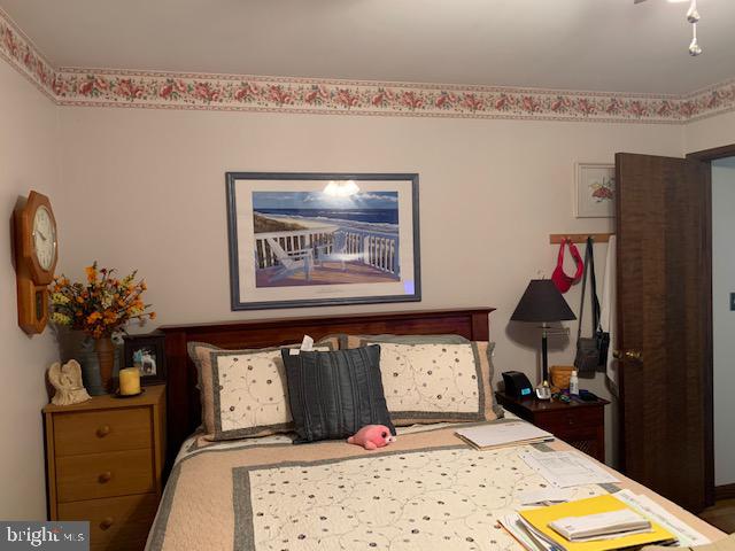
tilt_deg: -2.0
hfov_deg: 67.3
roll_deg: +0.8
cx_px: 368
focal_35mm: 26
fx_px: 552
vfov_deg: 53.1
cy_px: 276
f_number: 1.8
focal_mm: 4.25
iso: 320
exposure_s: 1/40
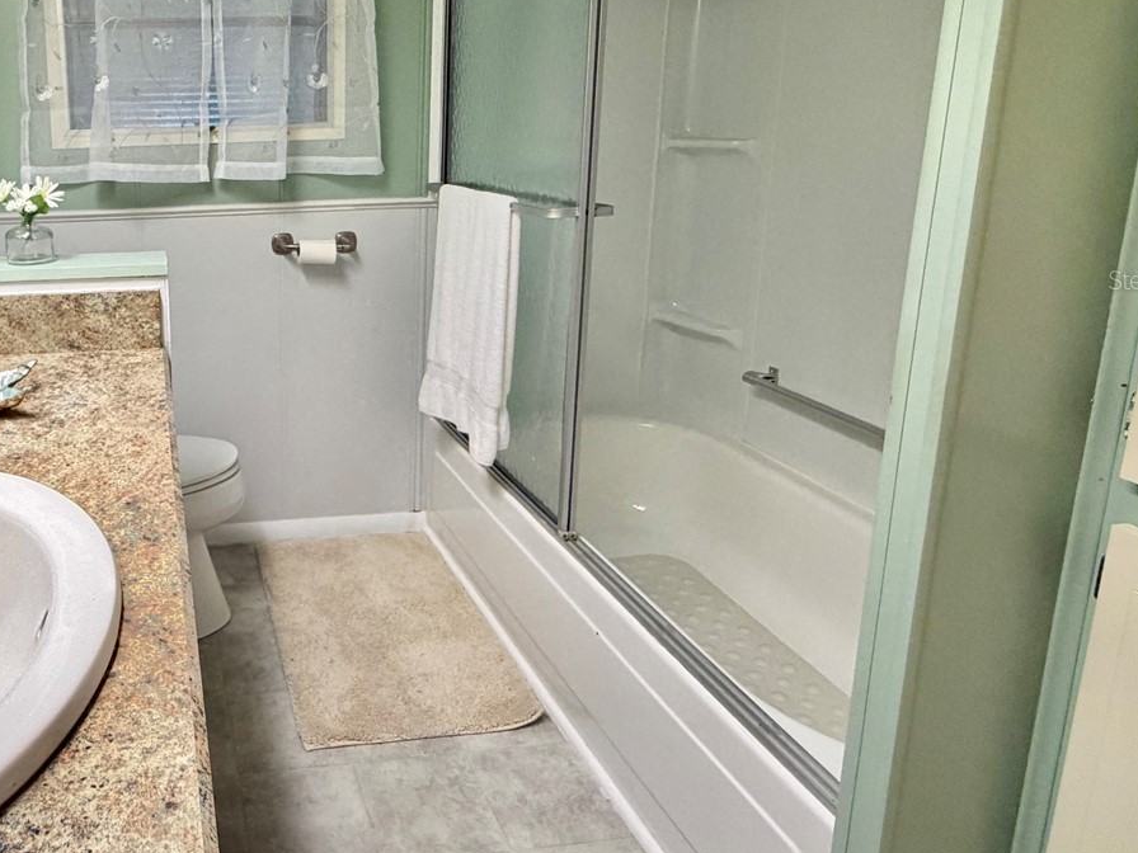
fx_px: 822
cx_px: 212
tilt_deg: -11.9
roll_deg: +1.7
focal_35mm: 25
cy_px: 279
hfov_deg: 62.9
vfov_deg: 53.7
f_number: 2.2
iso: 320
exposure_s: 1/120
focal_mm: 2.22
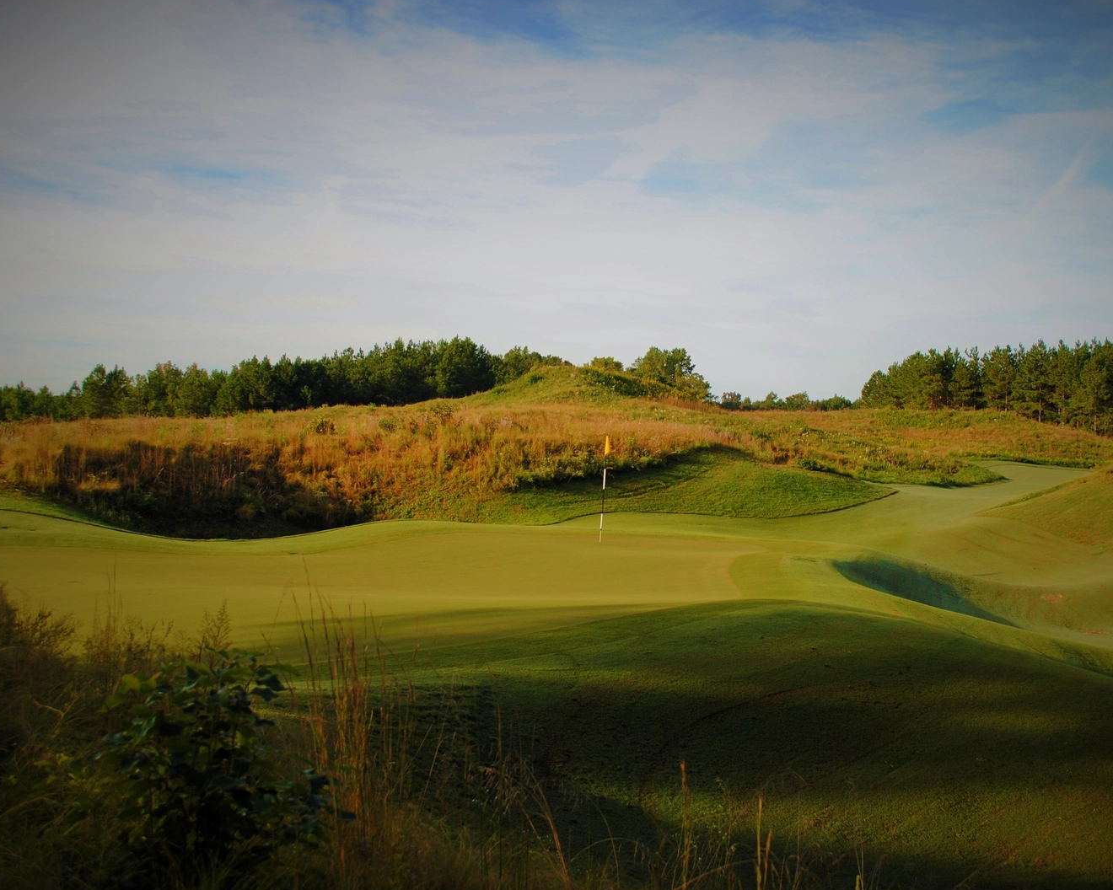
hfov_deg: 44.8
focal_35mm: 41
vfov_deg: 36.5
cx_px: 587
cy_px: 443
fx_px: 1351
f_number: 6.3
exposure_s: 1/160
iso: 100
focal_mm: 24
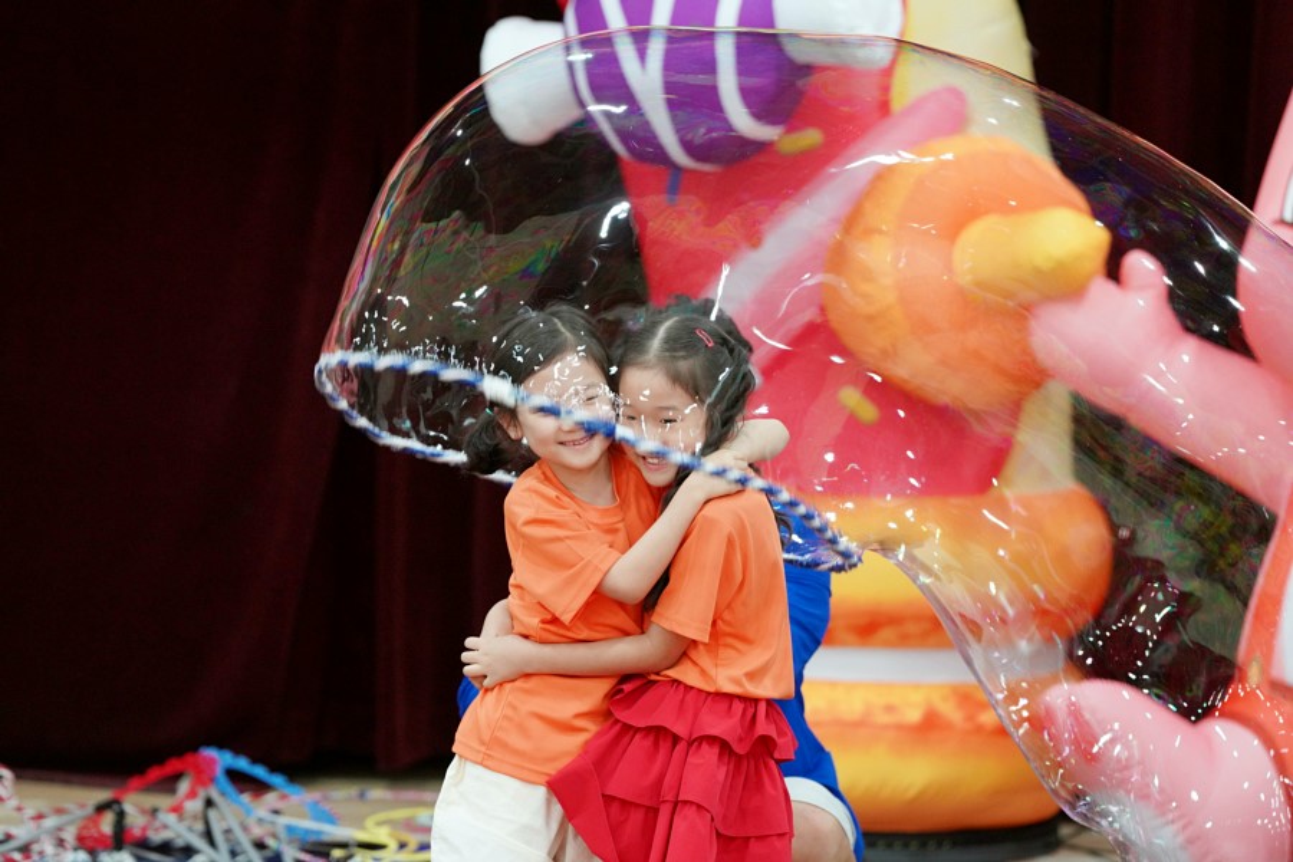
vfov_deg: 8.3
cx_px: 646
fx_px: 5926
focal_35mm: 165
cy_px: 431
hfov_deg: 12.5
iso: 4000
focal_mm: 165
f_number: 4
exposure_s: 1/200
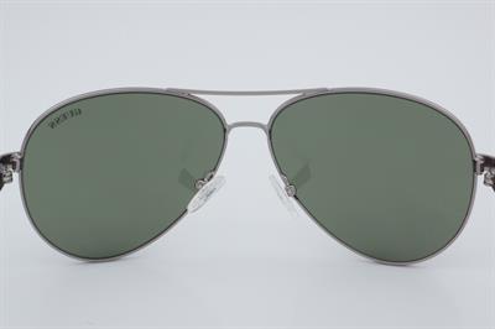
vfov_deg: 20.1
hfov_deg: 29.9
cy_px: 164
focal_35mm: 68
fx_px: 927
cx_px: 248
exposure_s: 1/4
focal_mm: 45
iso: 100
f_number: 32
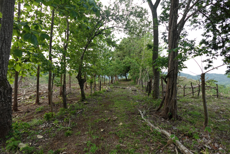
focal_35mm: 20
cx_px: 115
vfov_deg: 62.0
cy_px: 77
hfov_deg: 83.9
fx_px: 128
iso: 125
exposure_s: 1/800
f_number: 2
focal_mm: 7.6
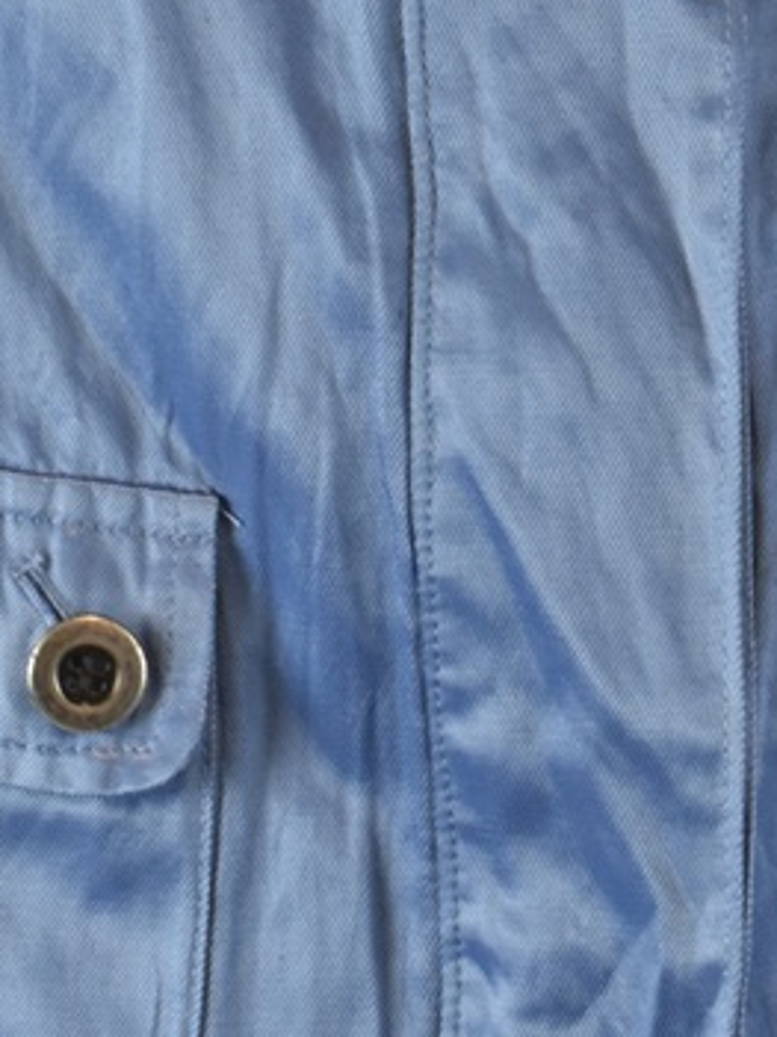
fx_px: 6948
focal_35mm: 232
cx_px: 281
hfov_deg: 6.4
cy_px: -307
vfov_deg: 8.4
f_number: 16
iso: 1600
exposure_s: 1/25
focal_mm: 52
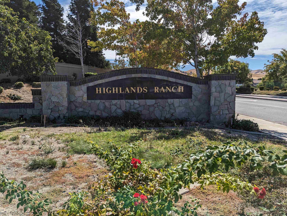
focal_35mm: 25
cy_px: 110
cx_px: 147
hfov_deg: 69.3
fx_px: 208
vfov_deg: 55.0
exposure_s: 1/3774
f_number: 1.85
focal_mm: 6.81
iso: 47
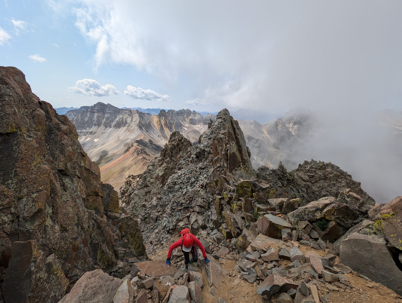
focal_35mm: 12
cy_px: 152
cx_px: 201
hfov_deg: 110.5
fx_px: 140
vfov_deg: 94.6
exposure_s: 1/2457
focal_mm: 2.23
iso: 41
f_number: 1.95
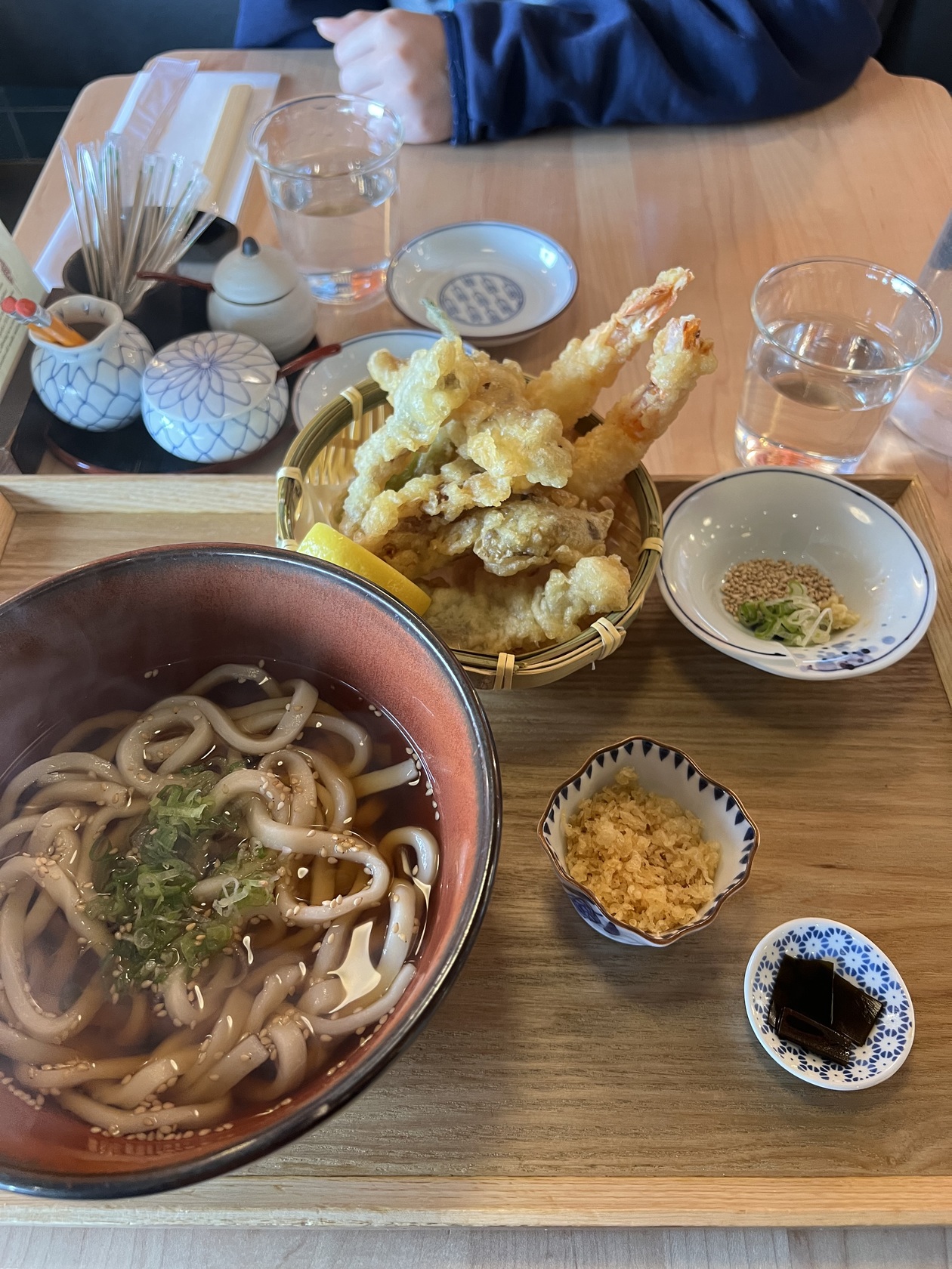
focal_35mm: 26
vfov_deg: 67.3
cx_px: 476
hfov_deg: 53.1
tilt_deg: -55.4
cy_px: 634
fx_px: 953
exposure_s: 1/60
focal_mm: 5.7
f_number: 1.5
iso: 200
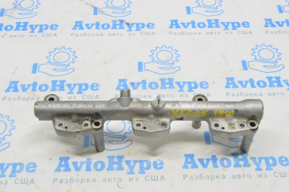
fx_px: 421
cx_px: 144
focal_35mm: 52
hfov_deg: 37.9
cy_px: 96
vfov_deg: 25.7
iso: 6400
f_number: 20
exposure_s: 1/20
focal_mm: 35
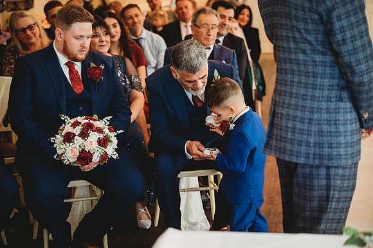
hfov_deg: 28.9
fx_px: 725
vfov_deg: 19.4
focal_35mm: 70
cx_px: 186
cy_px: 124
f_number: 2.8
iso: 3600
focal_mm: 70
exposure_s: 1/160
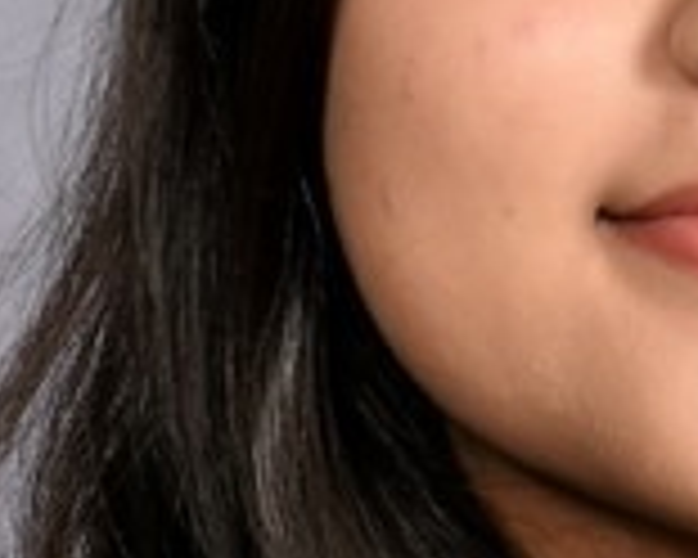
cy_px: 346
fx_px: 9007
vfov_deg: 3.6
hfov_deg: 4.4
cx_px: 786
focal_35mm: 436
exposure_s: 1/200
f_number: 13
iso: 200
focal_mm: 60
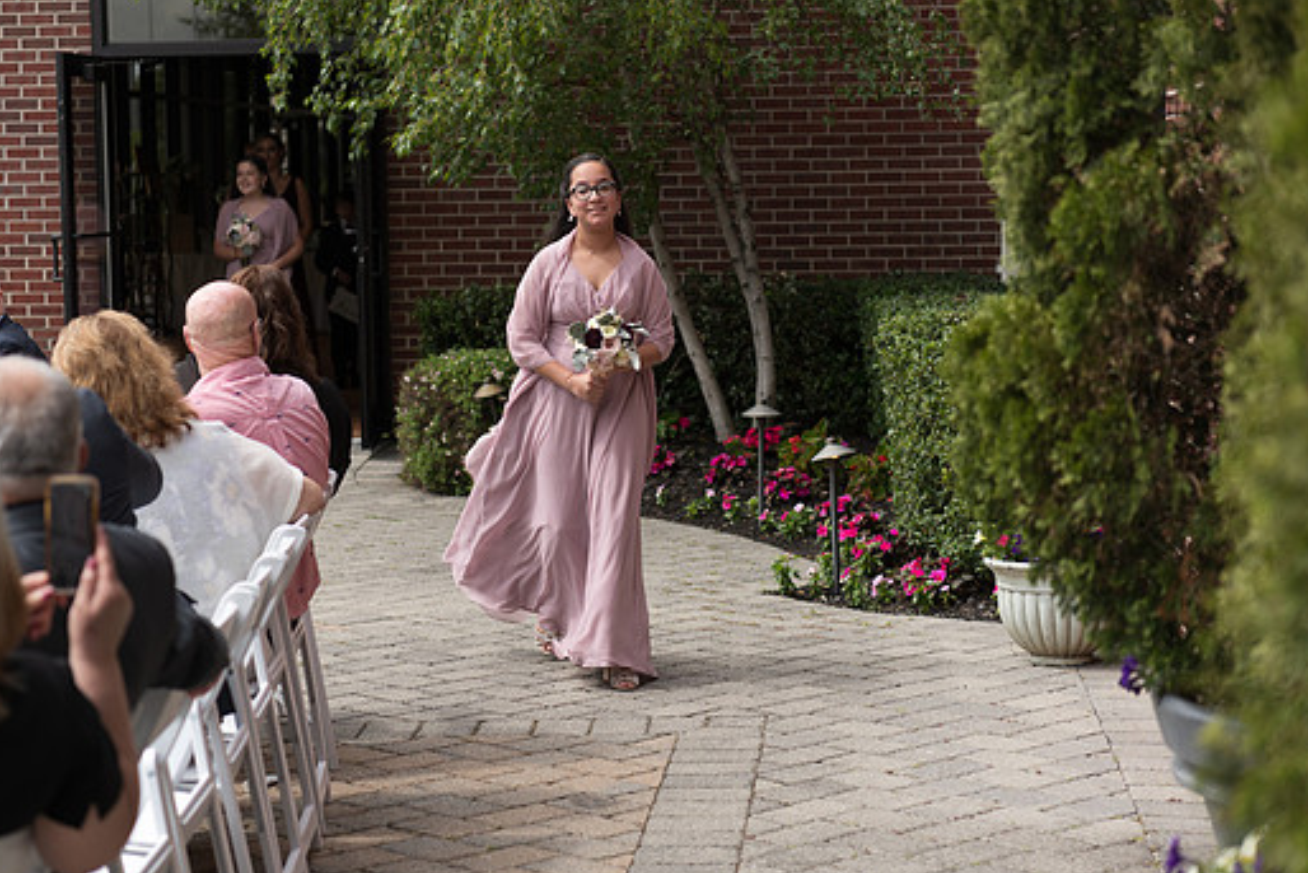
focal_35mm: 79
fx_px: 2871
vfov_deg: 17.3
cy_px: 442
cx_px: 578
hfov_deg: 25.6
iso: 64
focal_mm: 70
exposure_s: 1/640
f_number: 2.8
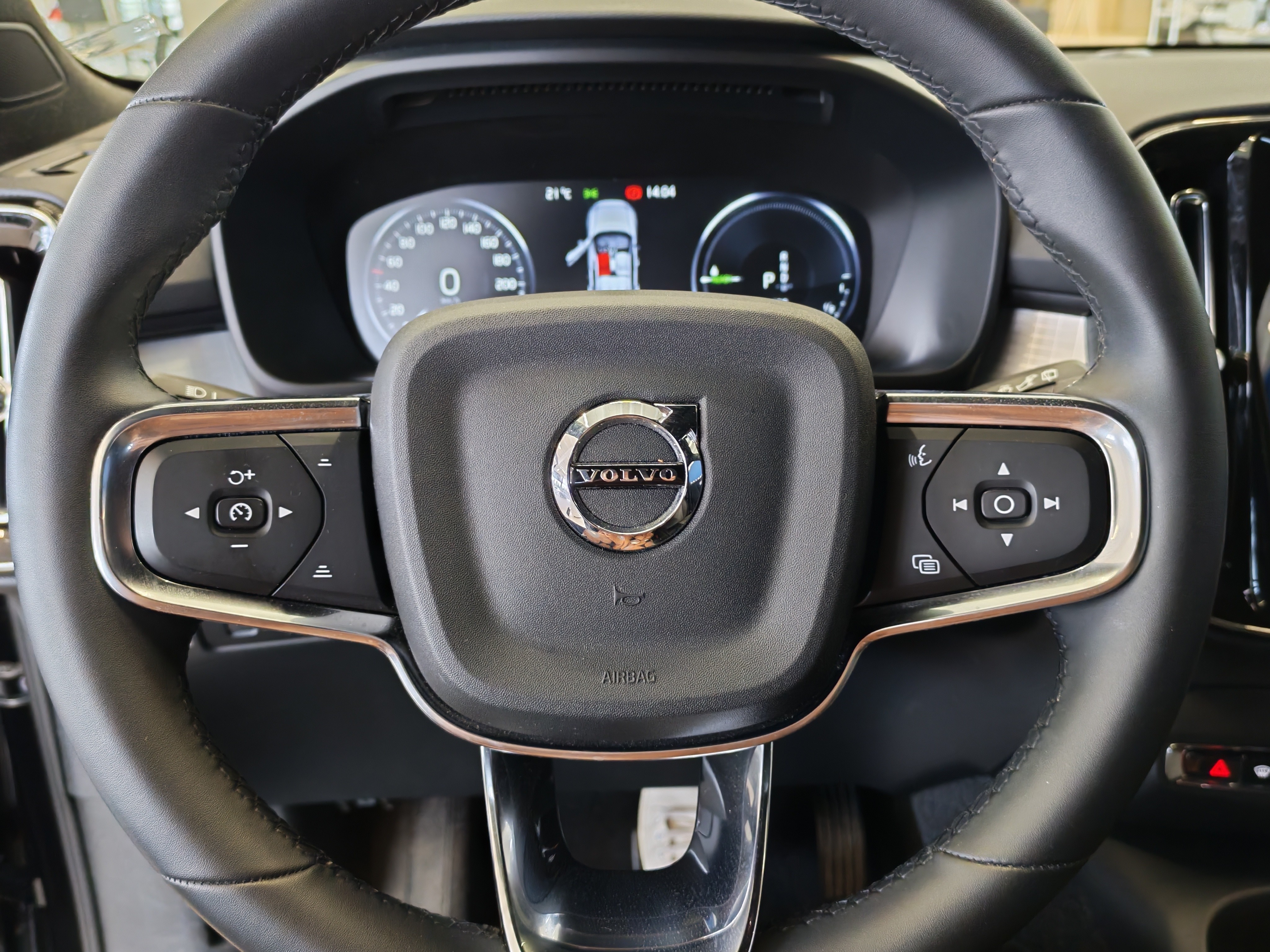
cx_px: 635
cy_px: 476
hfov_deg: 56.8
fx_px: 1174
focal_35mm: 32
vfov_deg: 44.2
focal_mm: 6.12
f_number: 1.9
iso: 925
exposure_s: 1/50
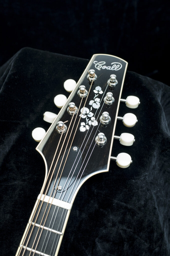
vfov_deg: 54.5
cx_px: 85
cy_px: 128
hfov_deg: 37.7
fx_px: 249
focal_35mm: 35
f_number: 4
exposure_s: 1/250
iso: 400
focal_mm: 18.3
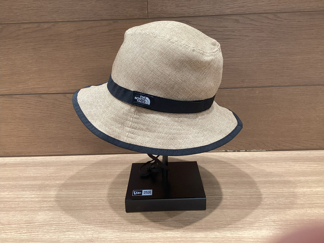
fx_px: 290
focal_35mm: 31
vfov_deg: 45.4
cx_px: 162
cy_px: 122
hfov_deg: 58.4
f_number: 2.4
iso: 125
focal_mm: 3.3
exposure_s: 1/50
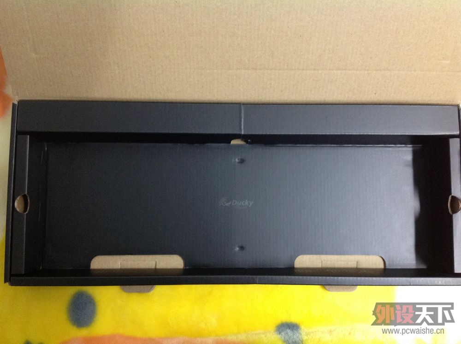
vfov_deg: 40.6
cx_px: 230
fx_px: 465
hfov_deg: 52.7
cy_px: 172
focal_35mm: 35
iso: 400
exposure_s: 1/17
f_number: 2.4
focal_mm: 4.28
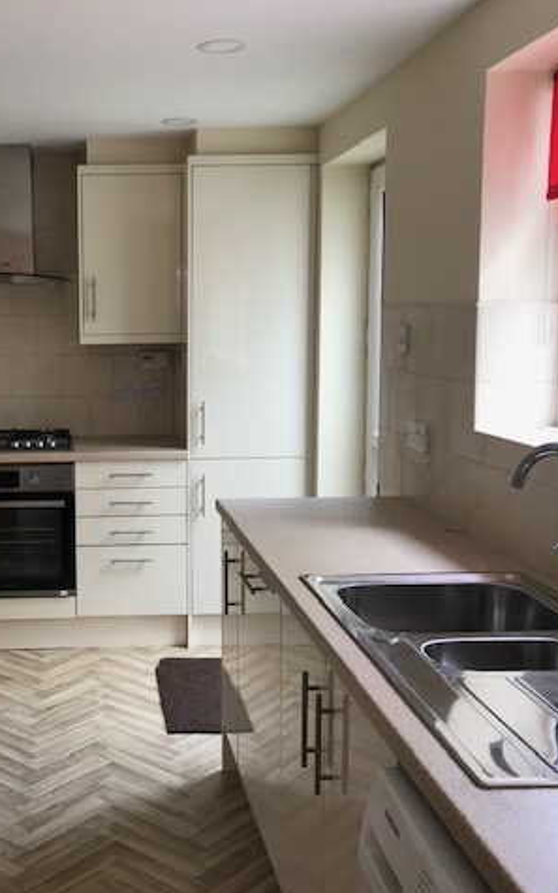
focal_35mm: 40
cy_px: 449
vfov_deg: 49.3
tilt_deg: -7.3
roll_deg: +0.7
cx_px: 100
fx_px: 973
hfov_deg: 31.1
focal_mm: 3.99
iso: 25
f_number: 1.8
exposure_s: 1/47
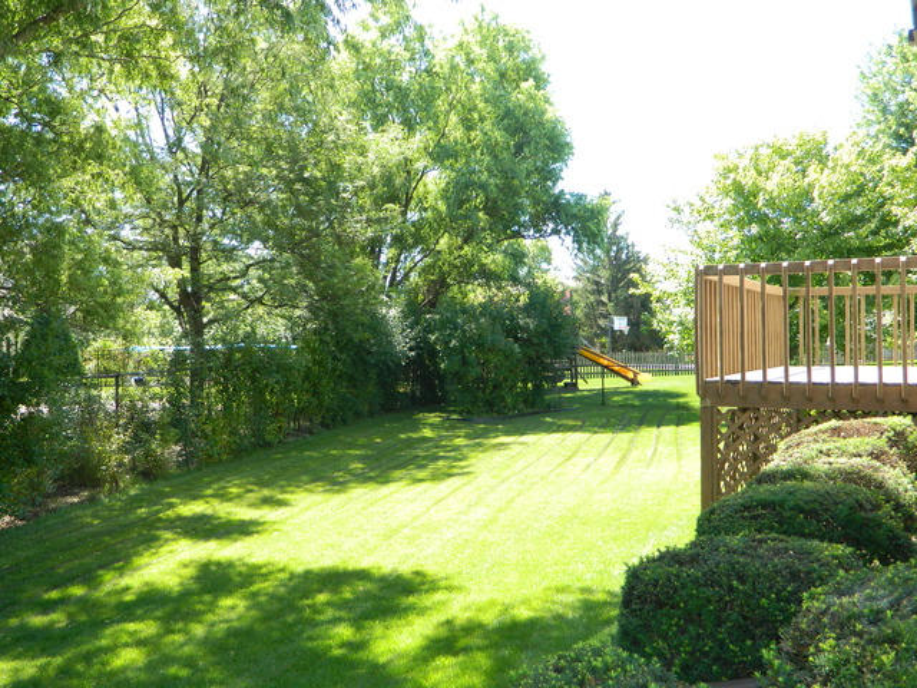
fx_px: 927
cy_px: 344
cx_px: 458
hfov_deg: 52.6
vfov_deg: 40.7
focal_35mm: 35
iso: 110
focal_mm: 6.2
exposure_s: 1/160
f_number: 3.3
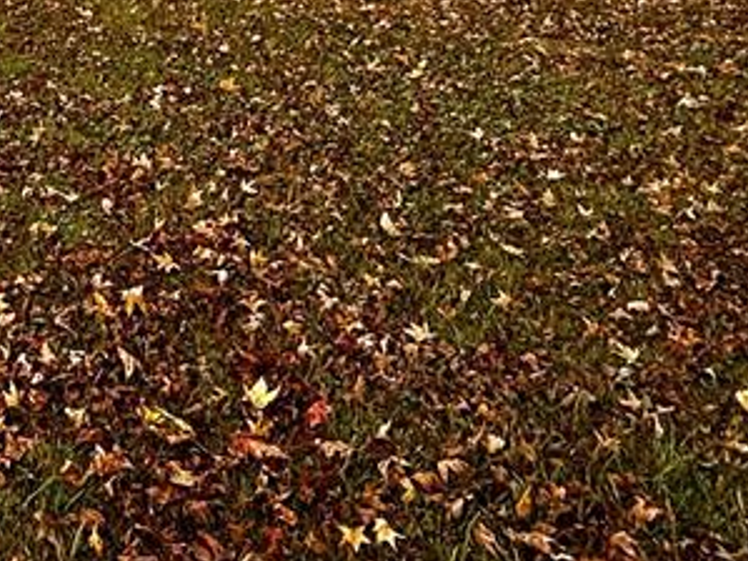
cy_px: -138
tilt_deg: -2.9
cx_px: 5
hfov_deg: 35.9
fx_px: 1037
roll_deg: +1.2
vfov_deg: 26.4
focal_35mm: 48
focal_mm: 2.22
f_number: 2.2
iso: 160
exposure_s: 1/99
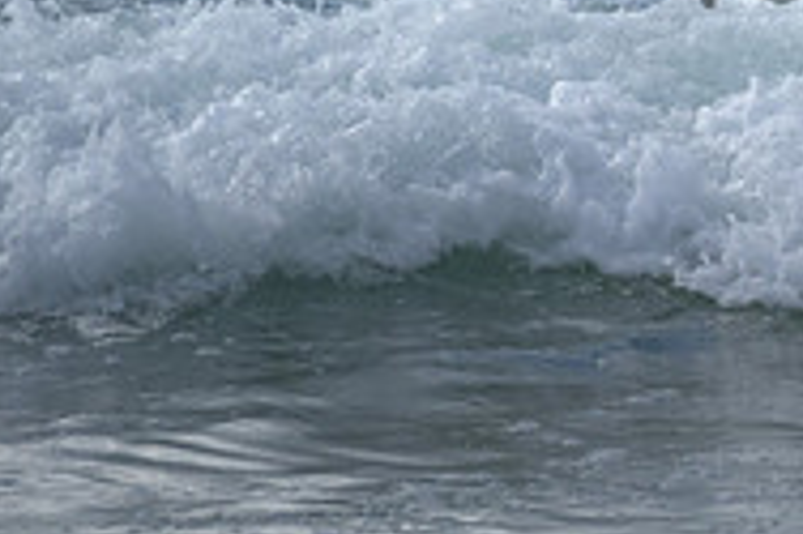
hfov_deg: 0.8
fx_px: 54979
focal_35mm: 2467
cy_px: -96
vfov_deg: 0.6
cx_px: 1123
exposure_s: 1/1000
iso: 3200
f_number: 11
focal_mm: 800
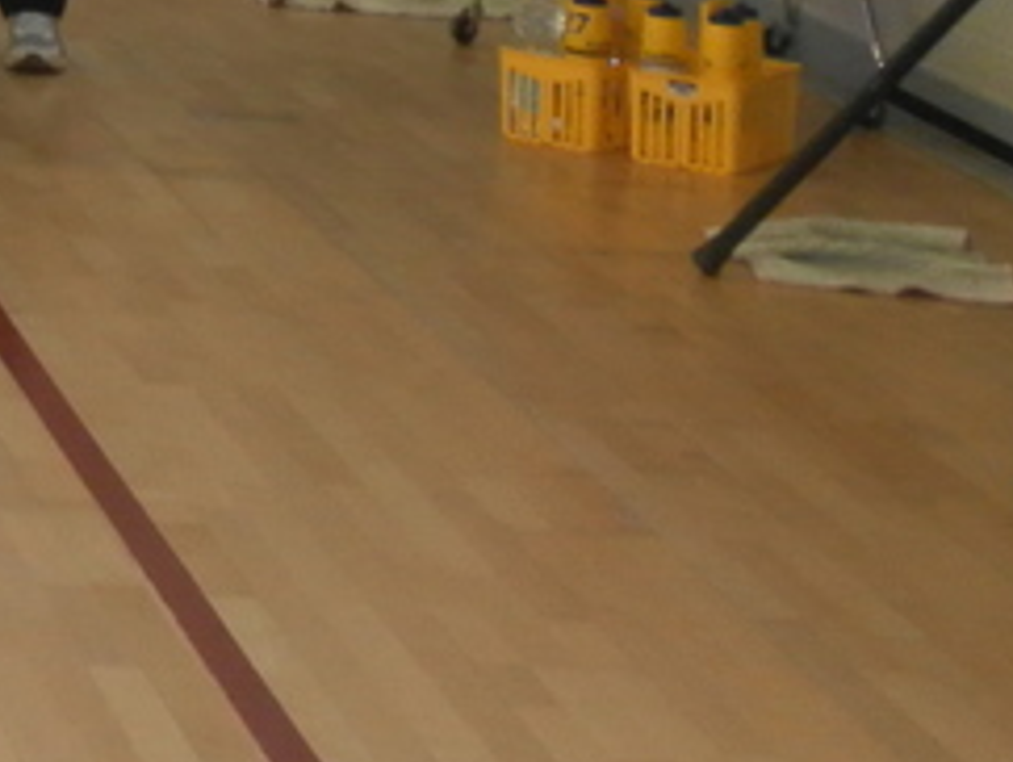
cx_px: -682
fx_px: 4716
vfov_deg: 8.8
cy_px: -624
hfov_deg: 11.5
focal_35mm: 161
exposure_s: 1/40
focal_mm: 6.9
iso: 200
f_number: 3.9
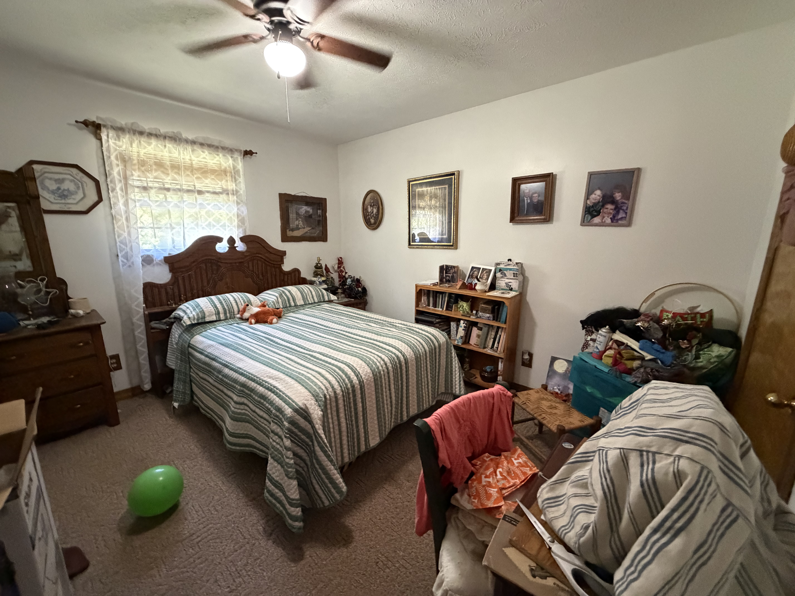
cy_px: 298
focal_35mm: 14
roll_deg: +1.2
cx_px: 398
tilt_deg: -11.6
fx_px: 322
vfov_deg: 85.7
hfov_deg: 102.1
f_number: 2.2
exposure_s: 1/60
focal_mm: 2.22
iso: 1000
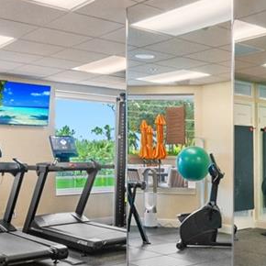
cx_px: 205
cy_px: 172
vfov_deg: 37.2
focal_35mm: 45
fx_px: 391
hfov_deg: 36.5
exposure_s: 1/2
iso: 200
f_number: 8
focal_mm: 10
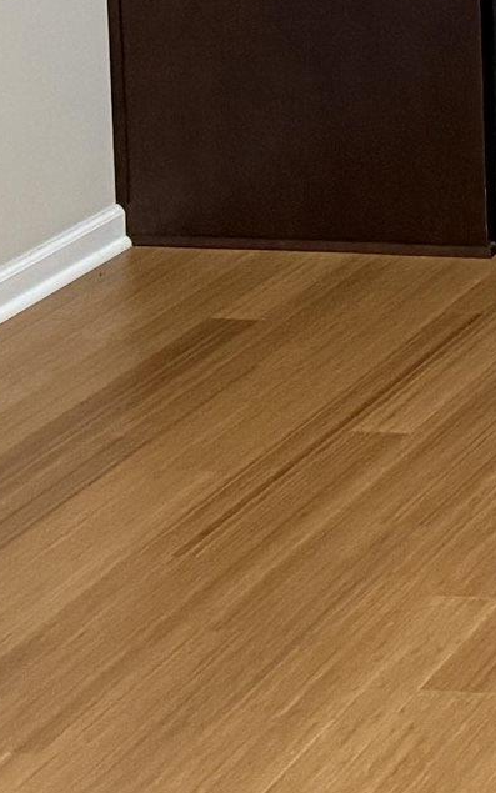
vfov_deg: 15.6
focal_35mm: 123
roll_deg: -0.5
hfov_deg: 9.1
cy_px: -418
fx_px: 2660
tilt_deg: -5.5
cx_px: 1362
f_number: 1.78
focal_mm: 6.76
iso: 500
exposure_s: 1/60
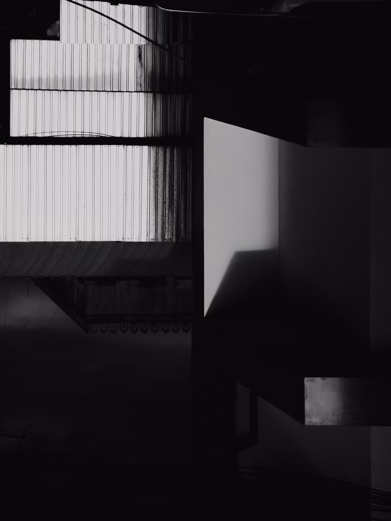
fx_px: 3268
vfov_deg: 9.1
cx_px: 196
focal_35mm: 217
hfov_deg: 6.8
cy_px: 260
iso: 400
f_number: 4.8
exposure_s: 1/2000
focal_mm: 38.6
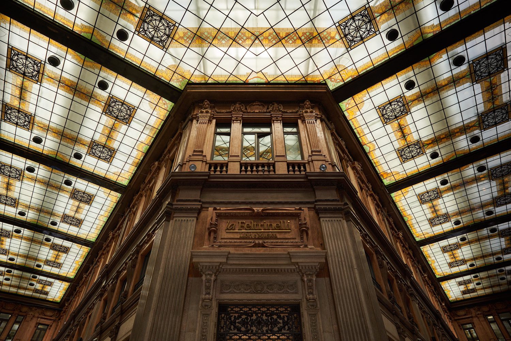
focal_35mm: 21
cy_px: 170
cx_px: 256
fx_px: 298
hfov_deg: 81.2
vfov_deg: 59.5
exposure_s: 1/200
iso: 200
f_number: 5.6
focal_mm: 21
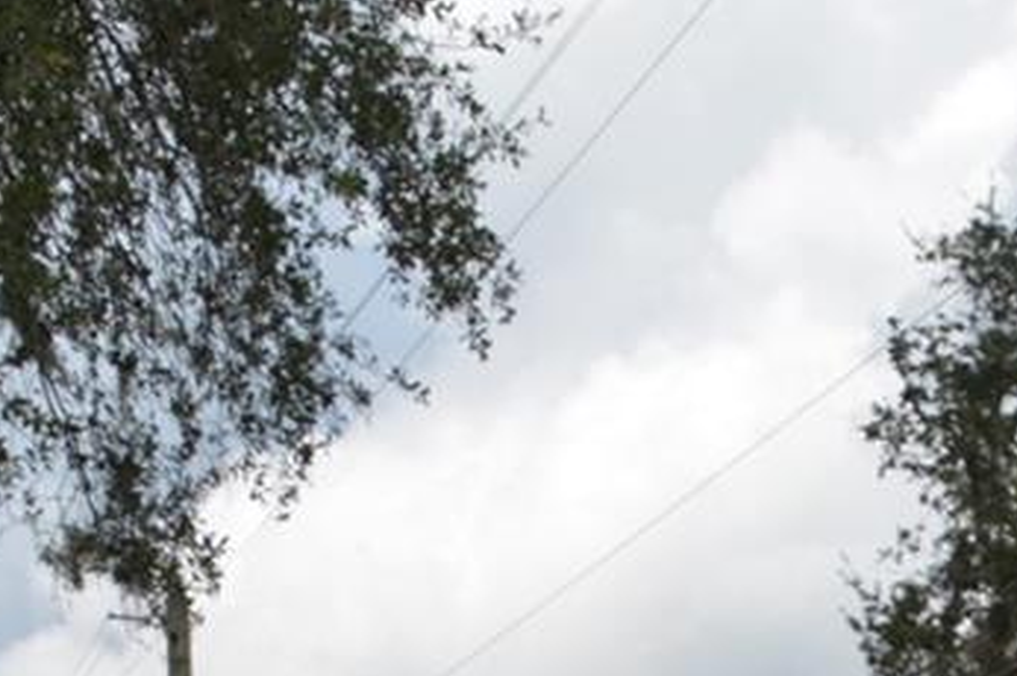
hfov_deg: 16.0
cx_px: 1061
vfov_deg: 10.1
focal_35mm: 125
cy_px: 1376
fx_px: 3528
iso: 100
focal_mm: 18
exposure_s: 1/200
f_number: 9
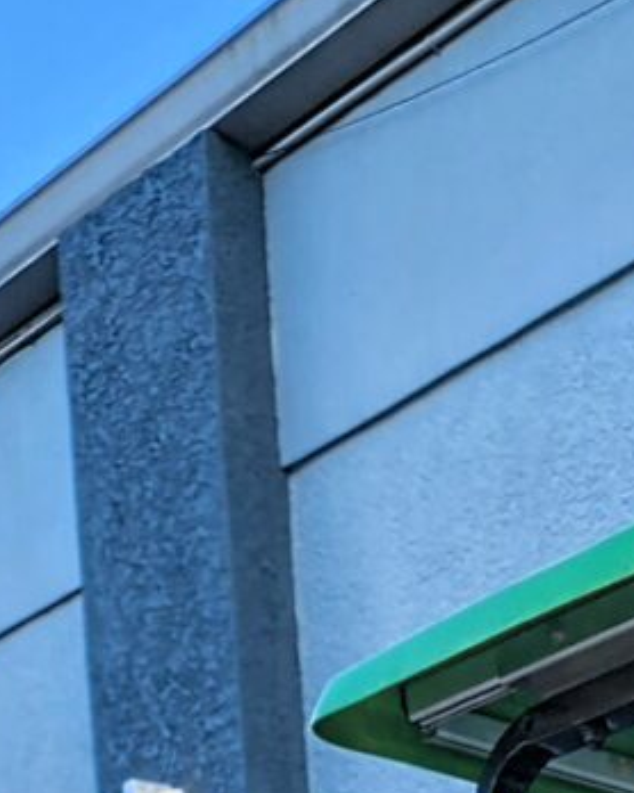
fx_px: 2911
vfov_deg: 11.9
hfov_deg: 11.1
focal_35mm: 124
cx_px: 1325
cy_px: 2028
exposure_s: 1/180
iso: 25
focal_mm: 6.4
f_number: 1.8
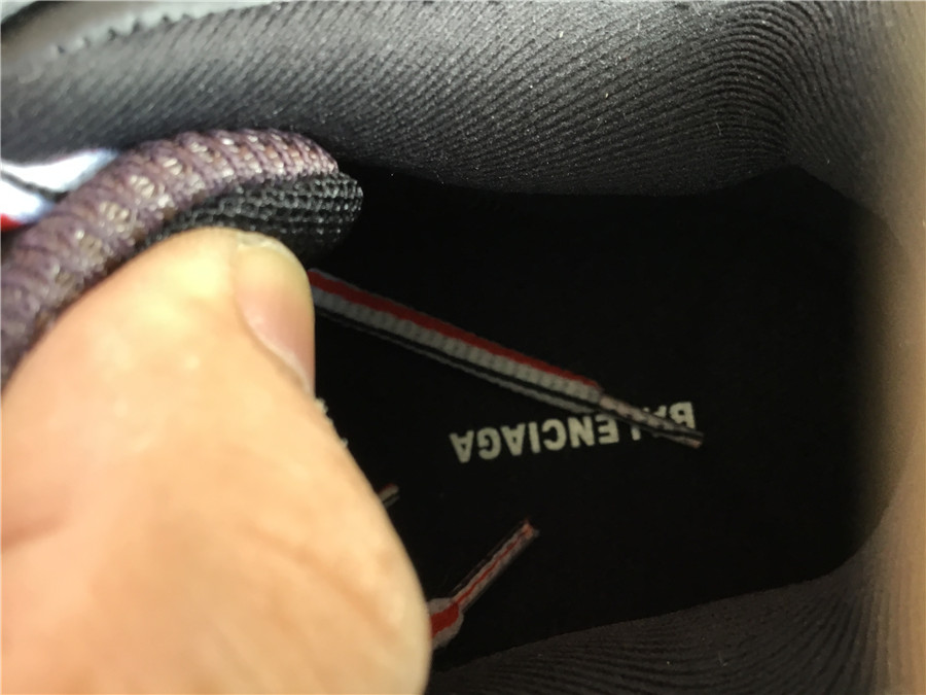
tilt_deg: -74.3
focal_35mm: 31
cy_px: 348
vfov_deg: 45.4
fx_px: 829
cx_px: 463
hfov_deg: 58.4
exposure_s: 1/33
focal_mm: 3.3
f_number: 2.4
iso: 32
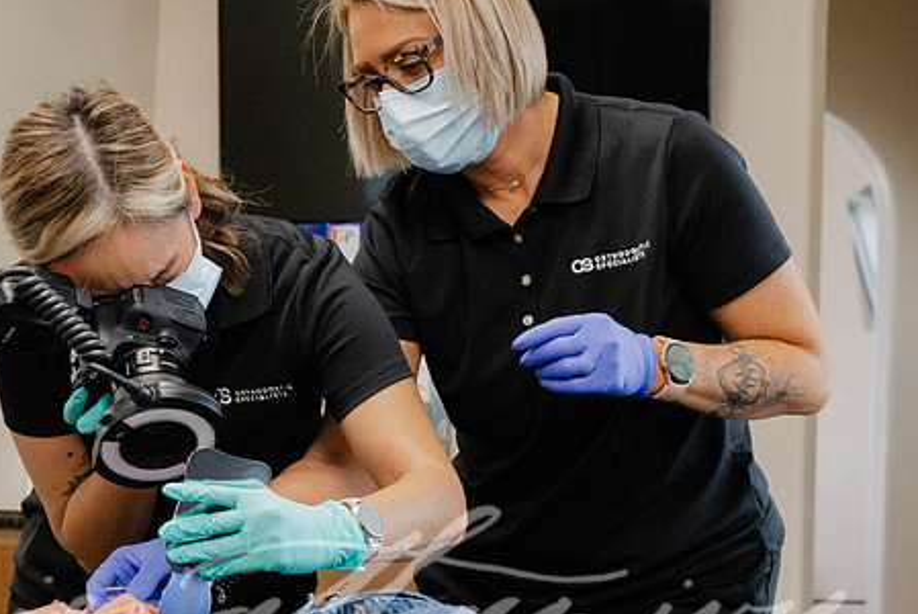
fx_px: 2041
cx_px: 382
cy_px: 390
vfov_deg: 17.1
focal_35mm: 80
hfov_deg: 25.3
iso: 10000
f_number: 8
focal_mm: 62
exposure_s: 1/200
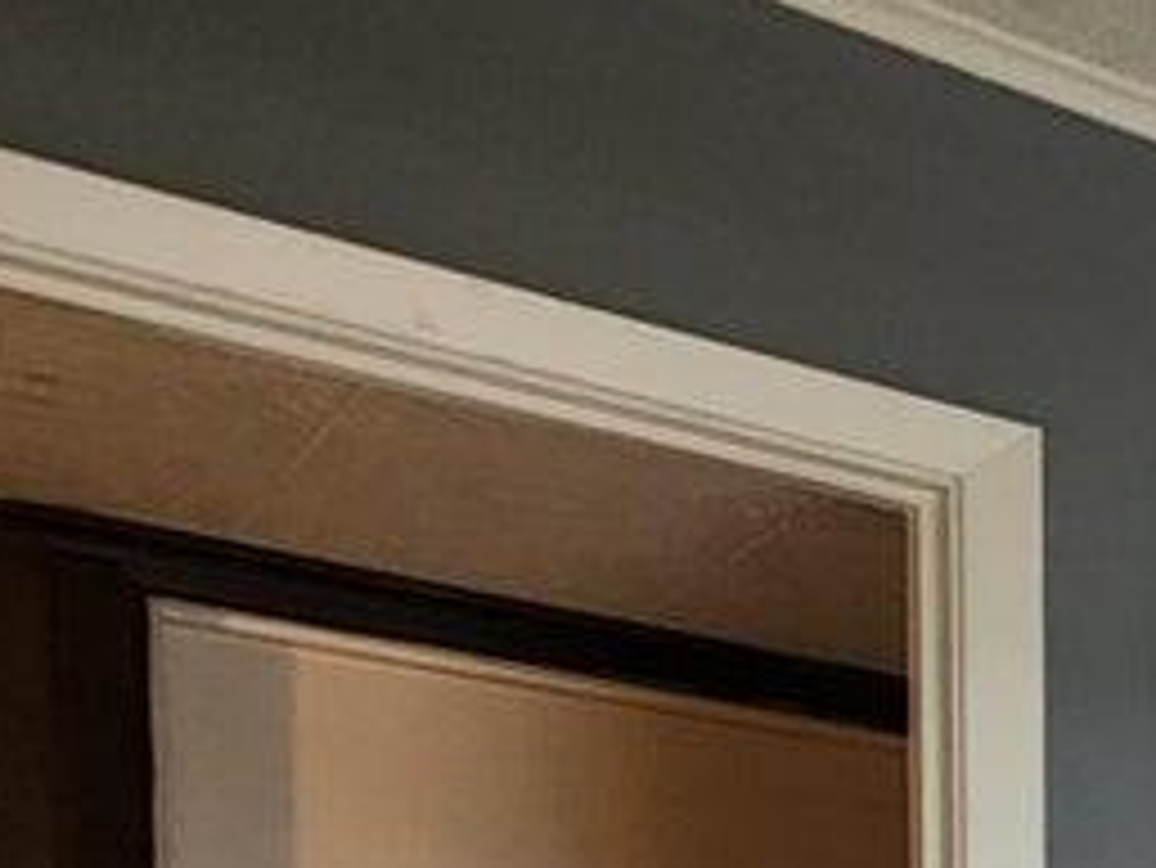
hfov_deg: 14.9
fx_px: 2305
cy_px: 1471
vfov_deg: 17.9
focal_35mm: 69
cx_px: 2827
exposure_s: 1/30
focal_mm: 2.2
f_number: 2.2
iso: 320
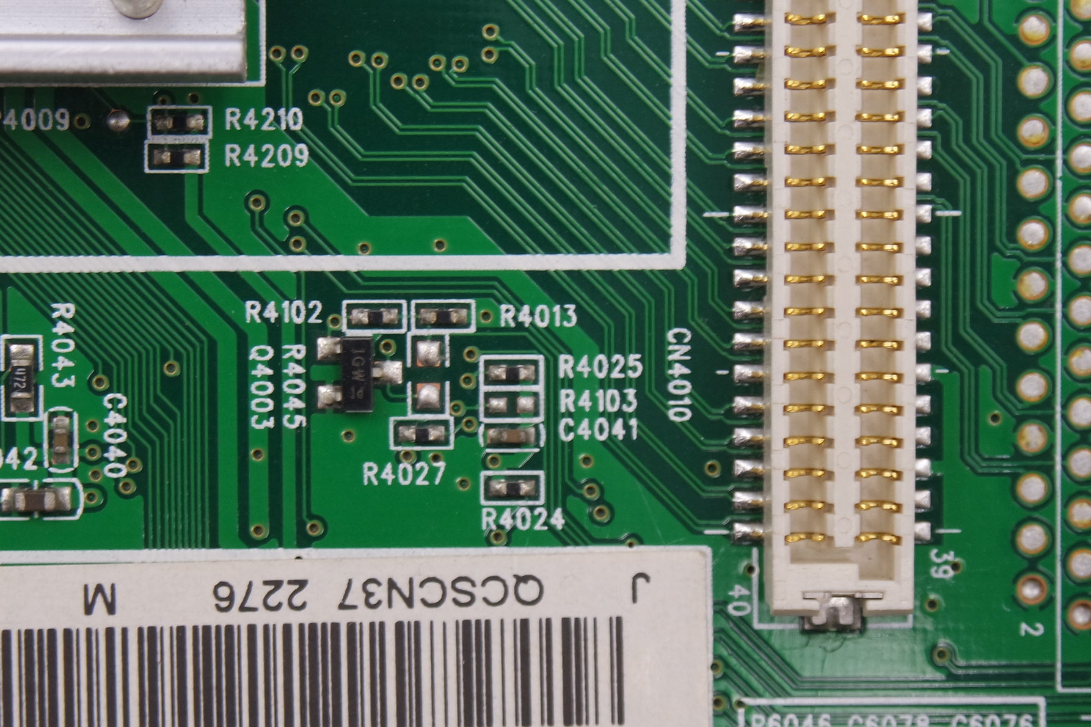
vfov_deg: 15.2
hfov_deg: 22.6
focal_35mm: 90
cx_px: 415
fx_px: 2727
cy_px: 362
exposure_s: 1/60
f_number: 5
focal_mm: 20
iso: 200
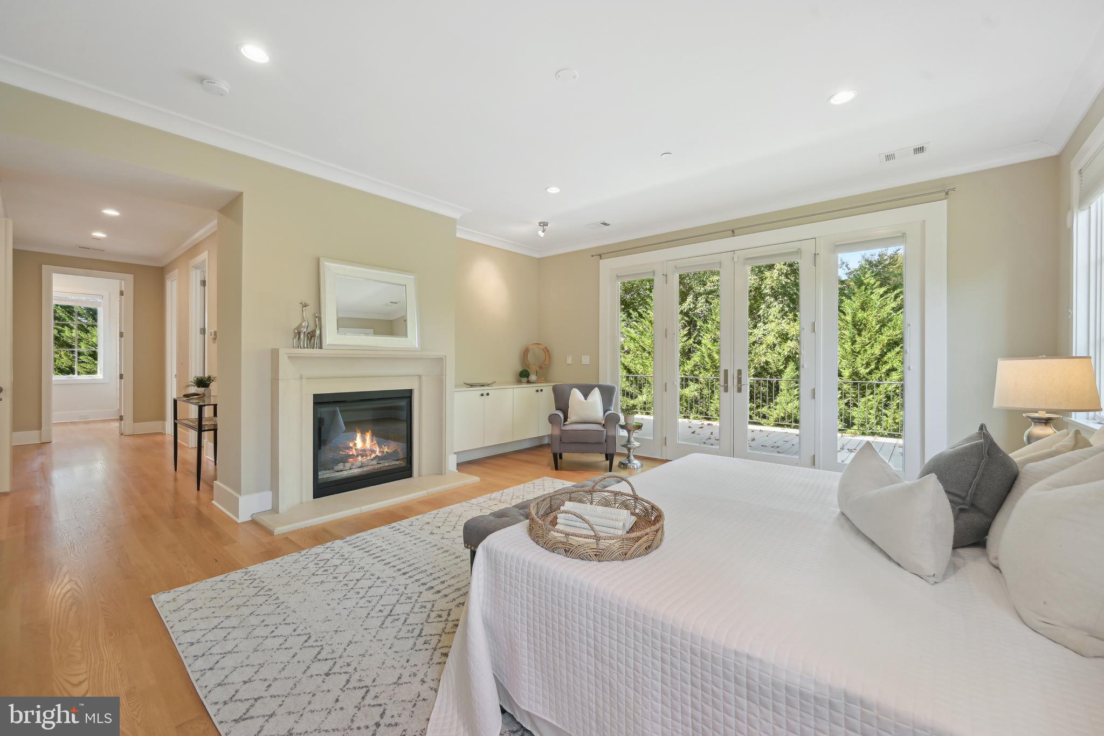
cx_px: 552
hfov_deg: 104.3
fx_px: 429
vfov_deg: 81.2
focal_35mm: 14
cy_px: 368
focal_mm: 14
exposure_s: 1/40
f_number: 8
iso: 200
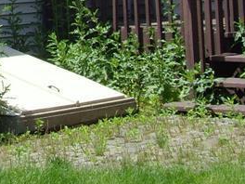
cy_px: -106
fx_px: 1069
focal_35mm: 151
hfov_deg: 12.2
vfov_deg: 9.5
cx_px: -167
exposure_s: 1/250
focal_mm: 6.6
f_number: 6.3
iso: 80
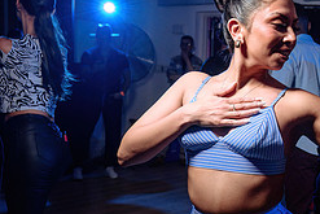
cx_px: 290
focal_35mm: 62
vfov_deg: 21.8
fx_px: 551
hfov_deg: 30.9
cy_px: 145
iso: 800
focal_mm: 24
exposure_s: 1/80
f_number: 4
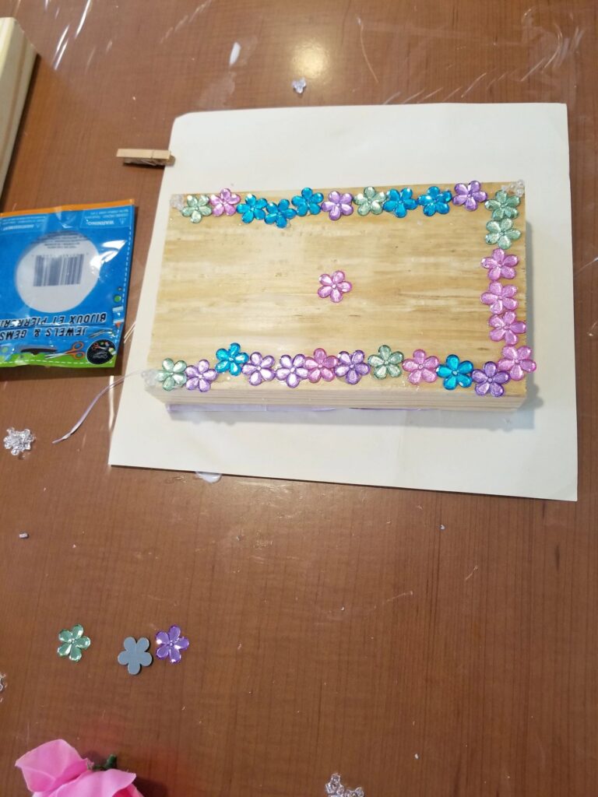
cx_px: 299
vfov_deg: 67.3
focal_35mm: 26
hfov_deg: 53.1
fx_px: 599
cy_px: 398
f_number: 1.7
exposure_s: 1/60
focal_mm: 4.25
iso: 125
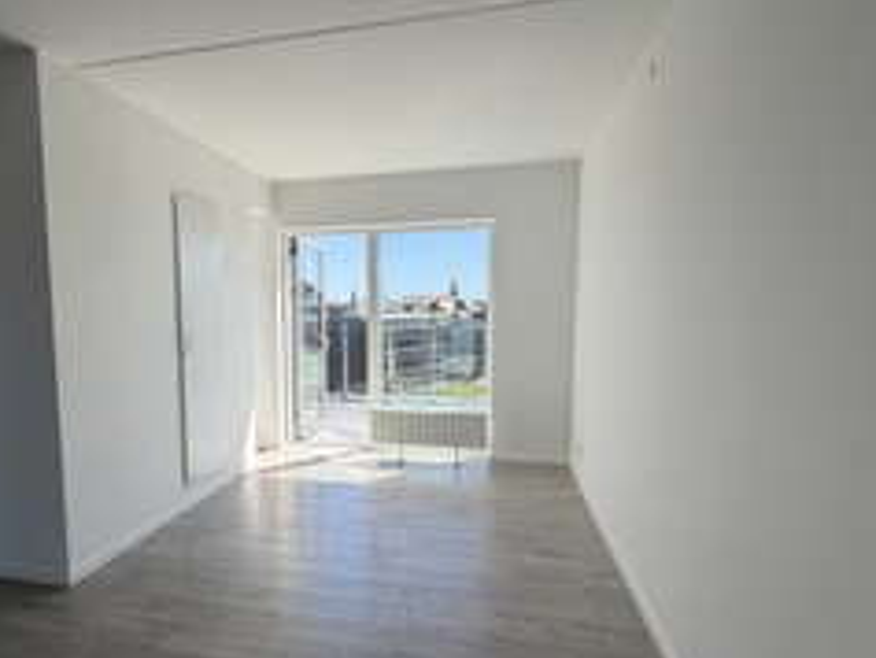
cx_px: 357
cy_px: 366
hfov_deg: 75.6
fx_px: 557
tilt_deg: -6.1
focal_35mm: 22
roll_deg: +0.6
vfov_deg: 61.0
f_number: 2.2
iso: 50
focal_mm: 2.22
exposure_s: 1/502
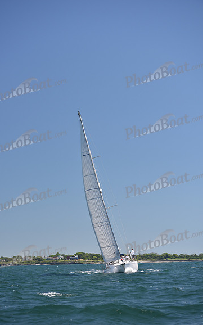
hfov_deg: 15.0
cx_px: 96
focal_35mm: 87
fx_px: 770
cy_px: 162
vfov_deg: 23.8
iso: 200
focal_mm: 85
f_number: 3.5
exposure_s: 1/1000
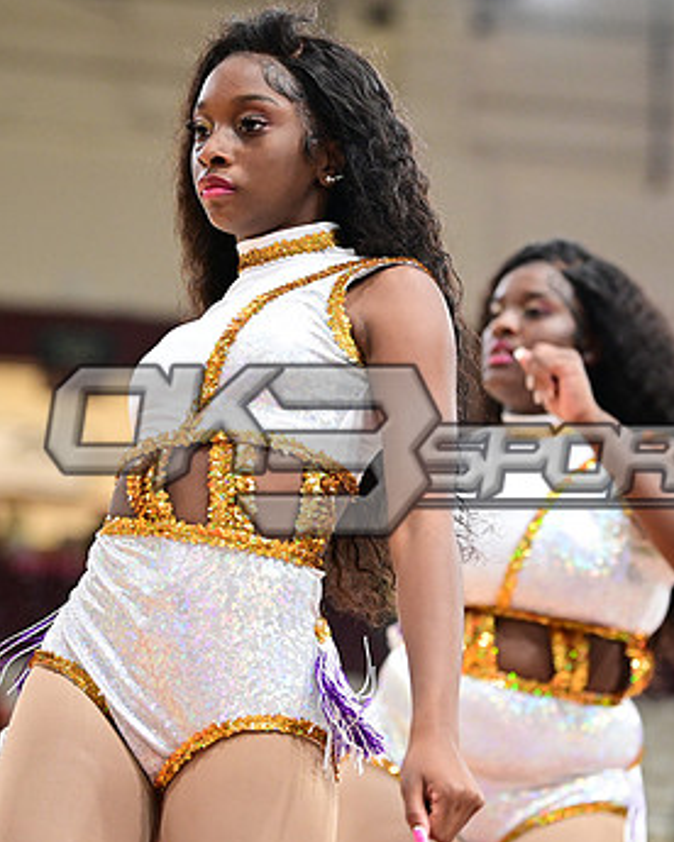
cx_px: 413
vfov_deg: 12.0
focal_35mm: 161
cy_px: 432
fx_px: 4014
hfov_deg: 9.6
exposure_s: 1/1000
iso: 6400
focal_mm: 102
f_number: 3.2
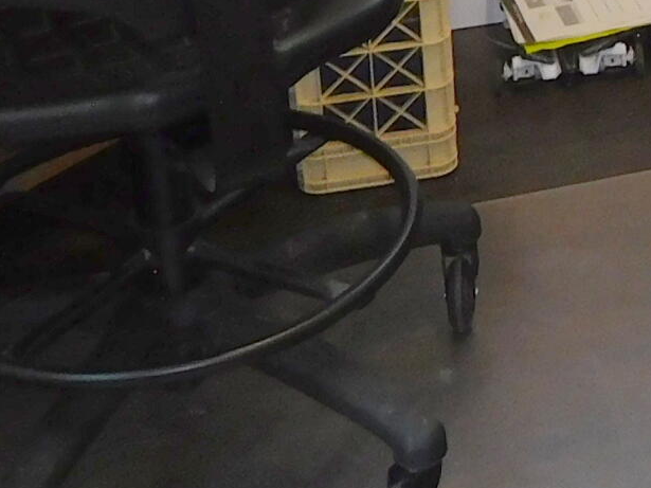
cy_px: -388
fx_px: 2294
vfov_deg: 11.3
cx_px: 1060
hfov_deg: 14.7
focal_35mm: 122
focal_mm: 4.5
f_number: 3.4
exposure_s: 1/30
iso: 140
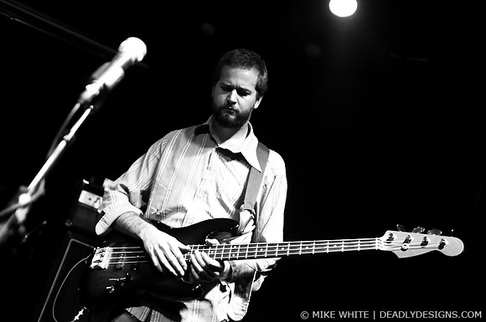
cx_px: 243
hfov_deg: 43.7
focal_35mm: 45
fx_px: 607
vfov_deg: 29.8
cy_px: 161
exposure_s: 1/80
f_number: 1.8
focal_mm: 30
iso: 1000
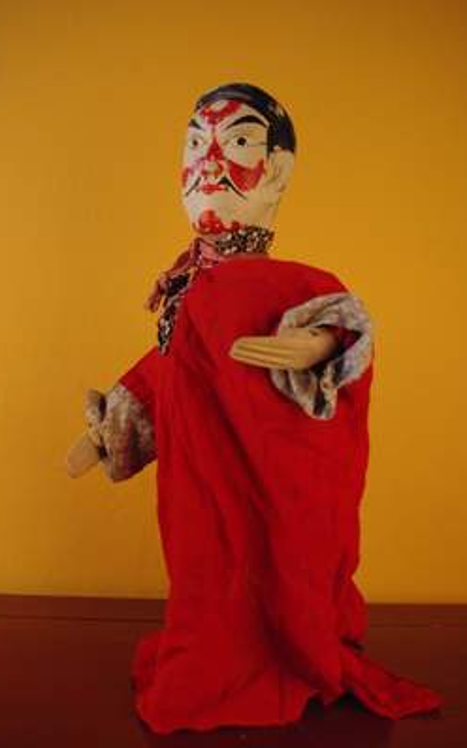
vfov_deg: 55.3
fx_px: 713
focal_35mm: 35
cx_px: 230
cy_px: 373
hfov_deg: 36.3
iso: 1600
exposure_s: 1/60
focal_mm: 23.13
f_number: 5.6
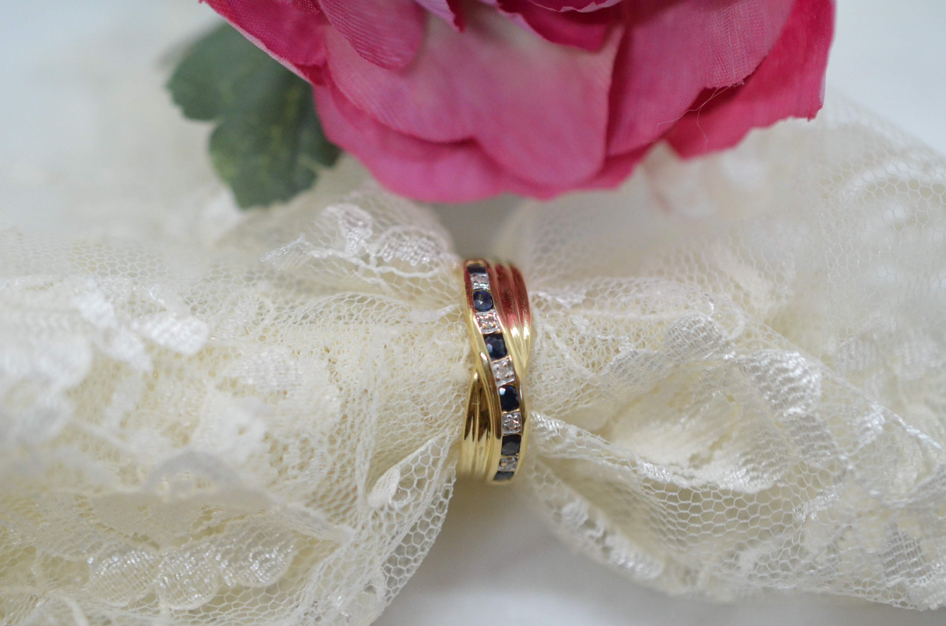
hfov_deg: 33.5
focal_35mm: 60
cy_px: 313
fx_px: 1573
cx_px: 473
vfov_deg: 22.5
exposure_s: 1/2000
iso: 3200
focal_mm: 40
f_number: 4
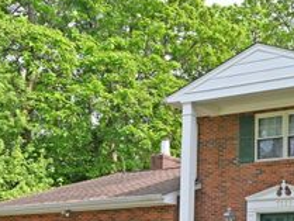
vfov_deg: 22.8
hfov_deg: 28.6
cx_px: 300
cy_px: 189
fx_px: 537
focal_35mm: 63
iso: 110
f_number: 5.6
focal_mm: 27.5
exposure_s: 1/250
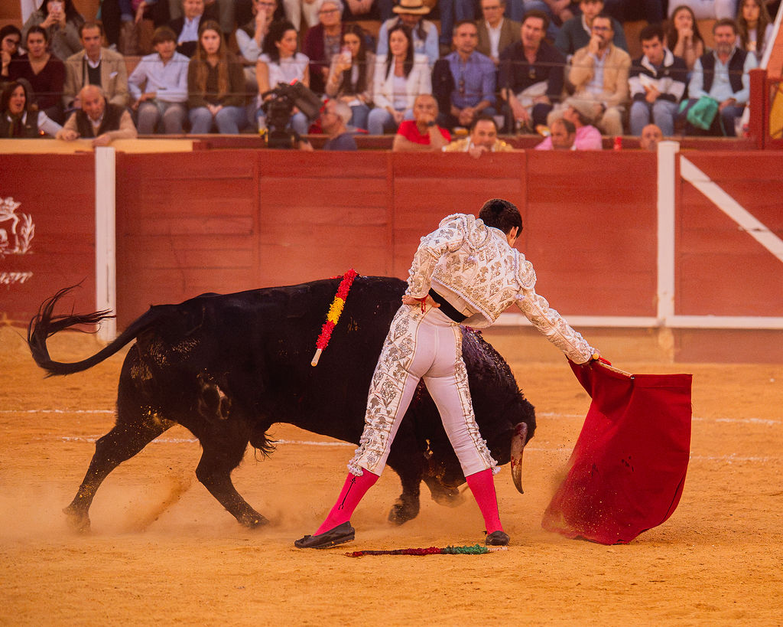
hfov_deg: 8.8
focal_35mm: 219
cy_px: 314
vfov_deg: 7.1
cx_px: 470
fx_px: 5076
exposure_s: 1/800
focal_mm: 194.5
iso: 8000
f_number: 5.6
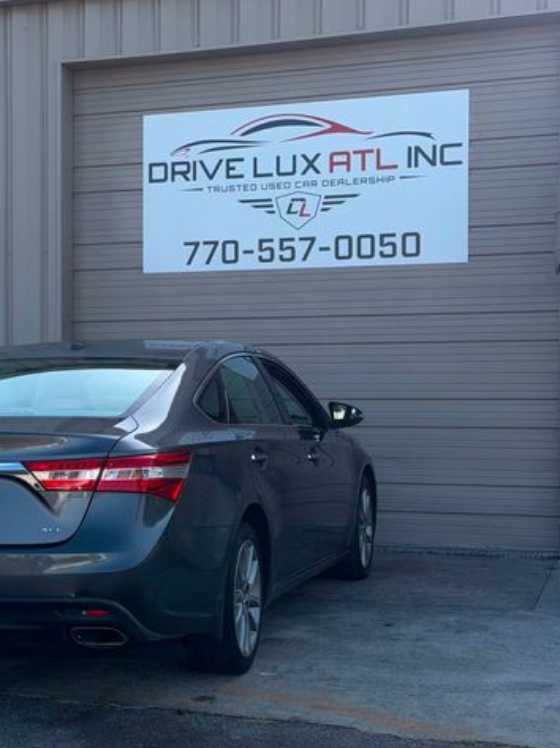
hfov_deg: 22.3
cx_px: 112
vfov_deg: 29.8
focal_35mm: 65
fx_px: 1404
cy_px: 378
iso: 80
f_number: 1.78
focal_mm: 6.76
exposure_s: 1/2208
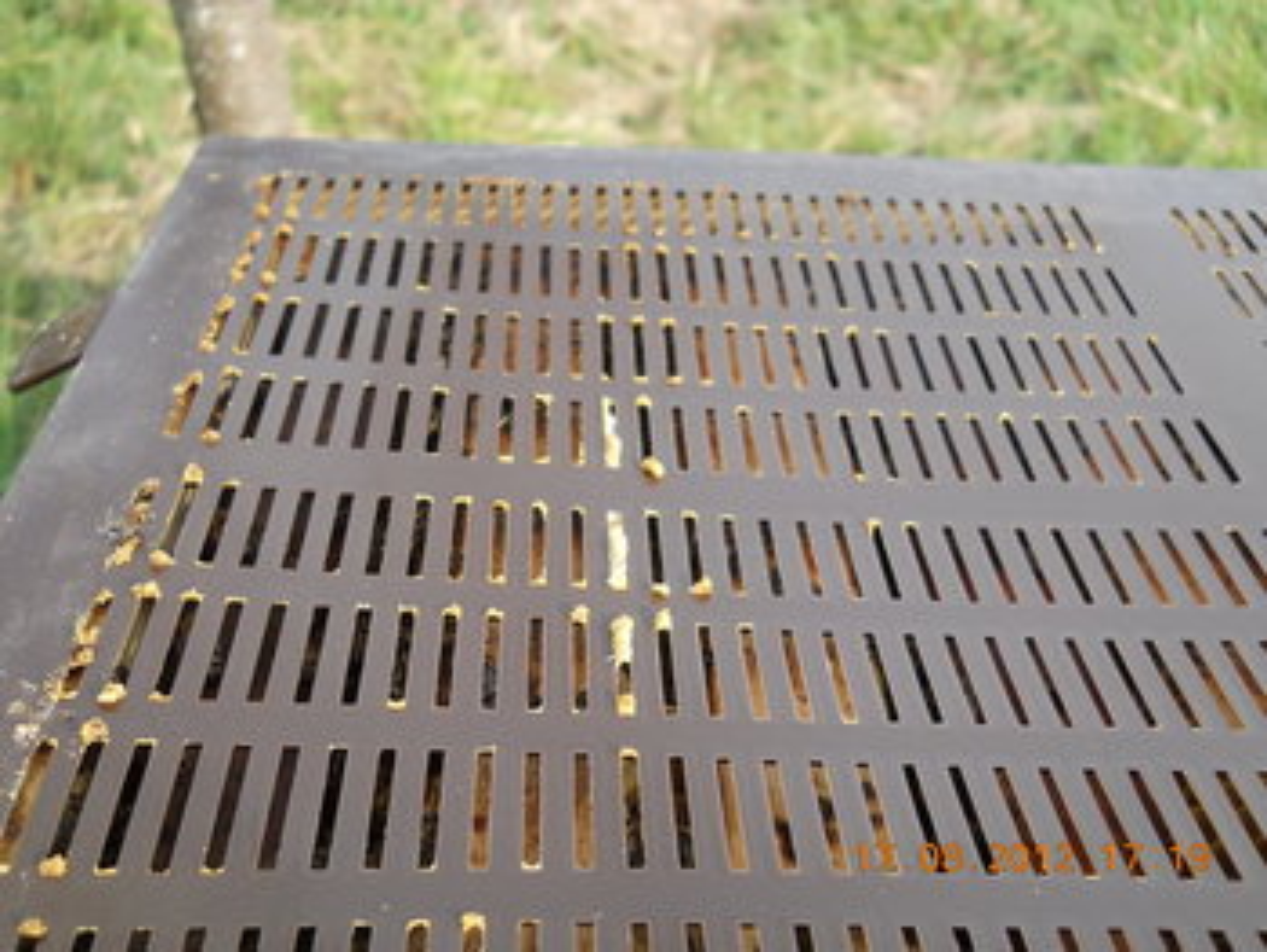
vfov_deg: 35.2
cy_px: 476
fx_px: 1502
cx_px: 634
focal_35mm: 41
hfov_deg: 45.7
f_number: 3.1
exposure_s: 1/160
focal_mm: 6.72
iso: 80
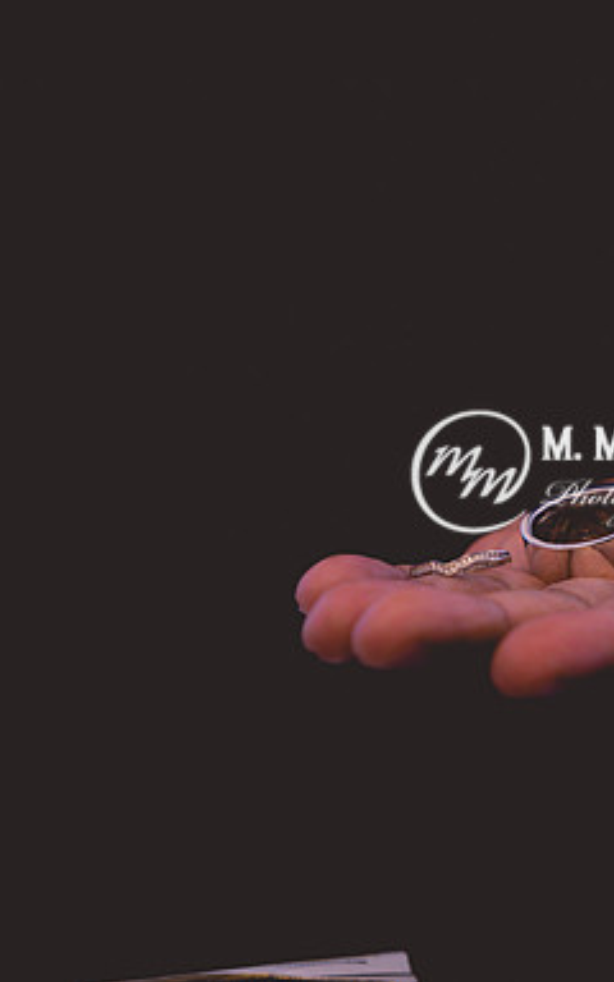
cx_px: 581
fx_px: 8246
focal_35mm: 308
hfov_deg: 4.3
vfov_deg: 6.8
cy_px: 492
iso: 640
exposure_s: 1/60
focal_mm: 200
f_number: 4
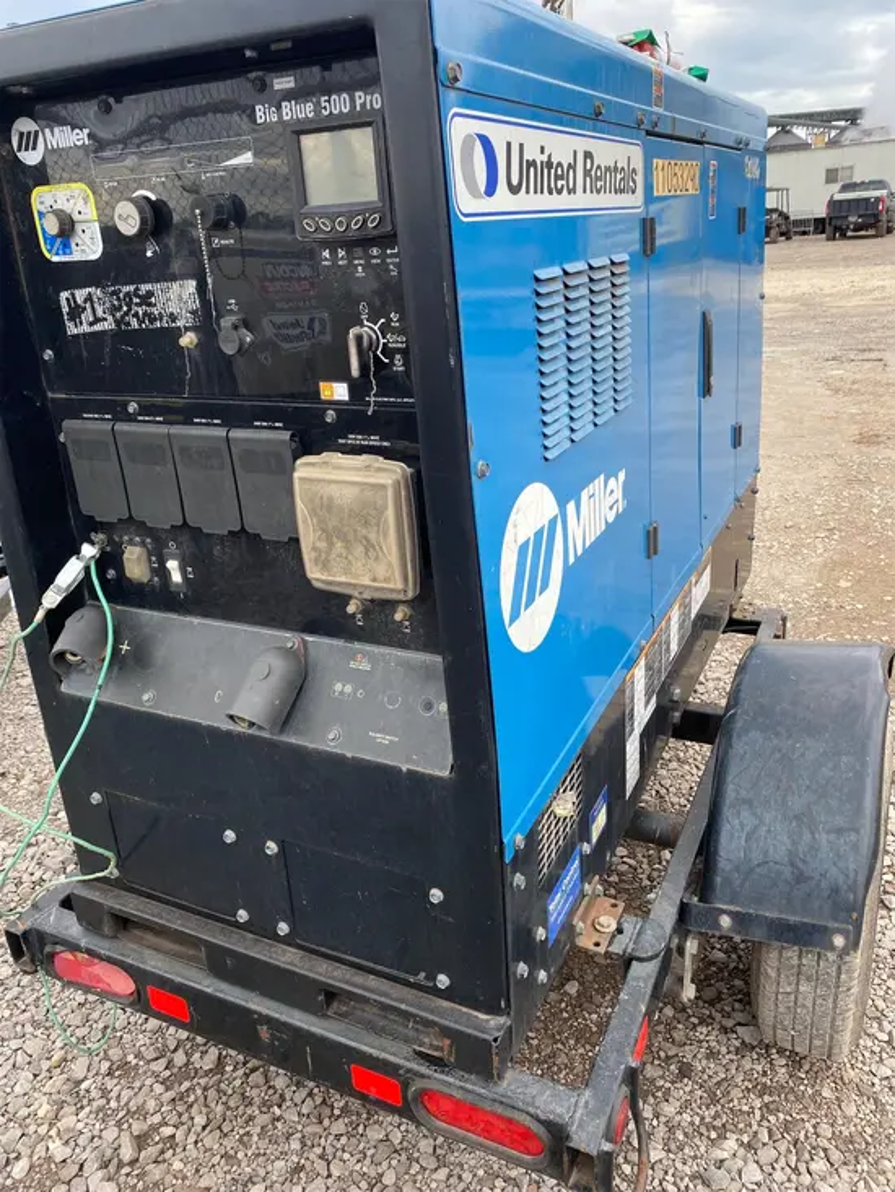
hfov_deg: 53.1
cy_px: 596
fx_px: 896
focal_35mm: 26
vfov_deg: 67.3
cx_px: 448
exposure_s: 1/303
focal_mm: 4.25
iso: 32
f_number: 1.8
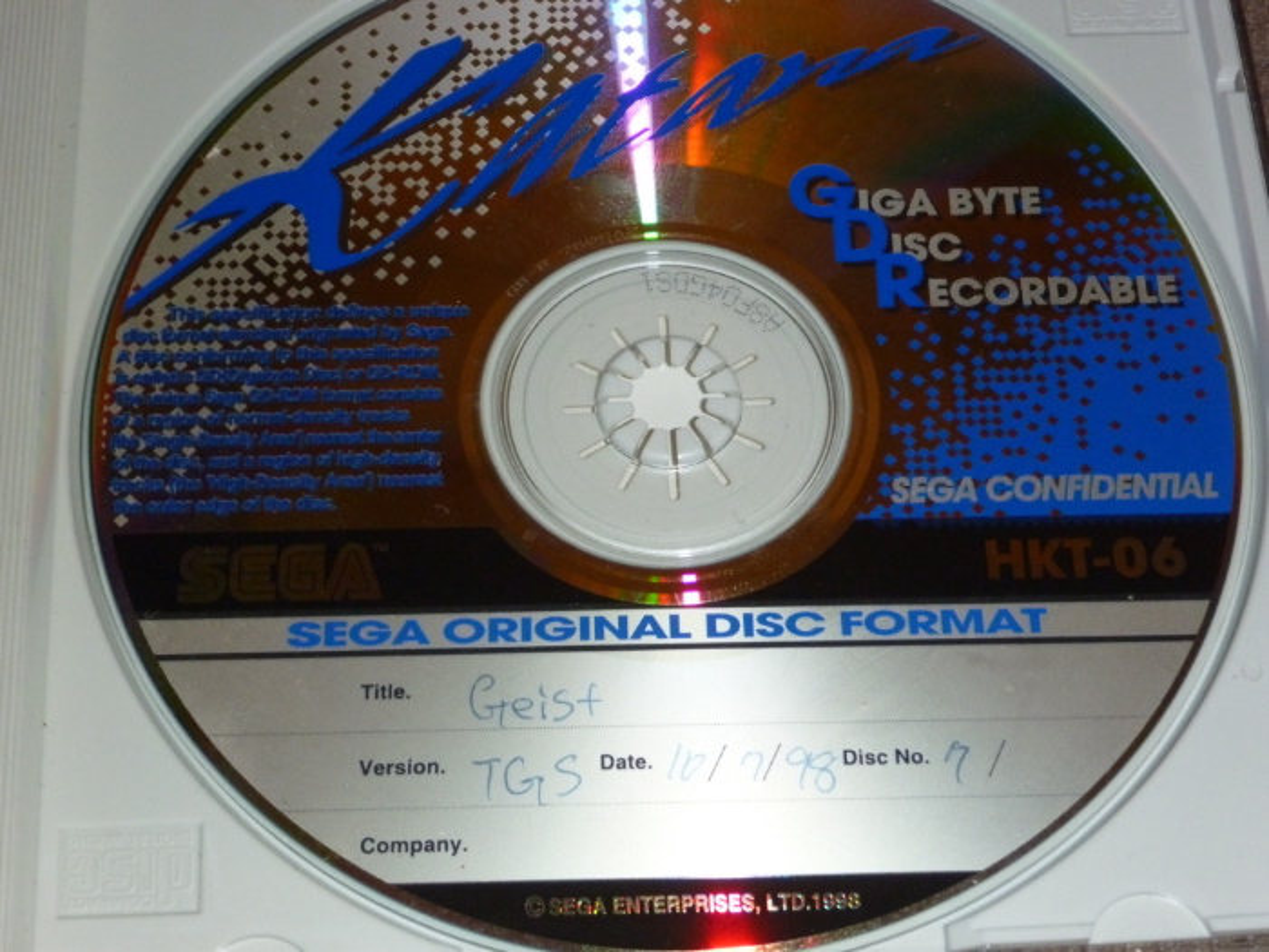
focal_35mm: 71
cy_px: 476
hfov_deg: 27.4
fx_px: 2603
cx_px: 634
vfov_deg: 20.7
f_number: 5.4
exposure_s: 1/40
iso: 400
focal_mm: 12.6
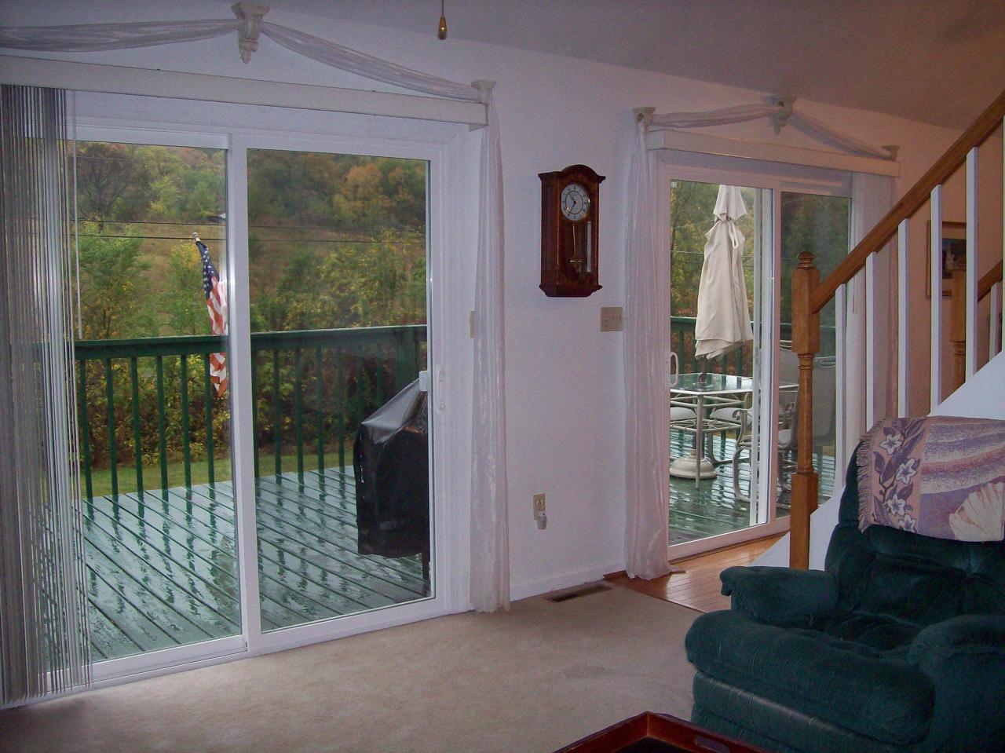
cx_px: 502
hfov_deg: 51.4
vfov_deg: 39.6
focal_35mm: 36
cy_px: 376
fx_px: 1045
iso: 140
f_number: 2.7
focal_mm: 6
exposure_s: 1/64
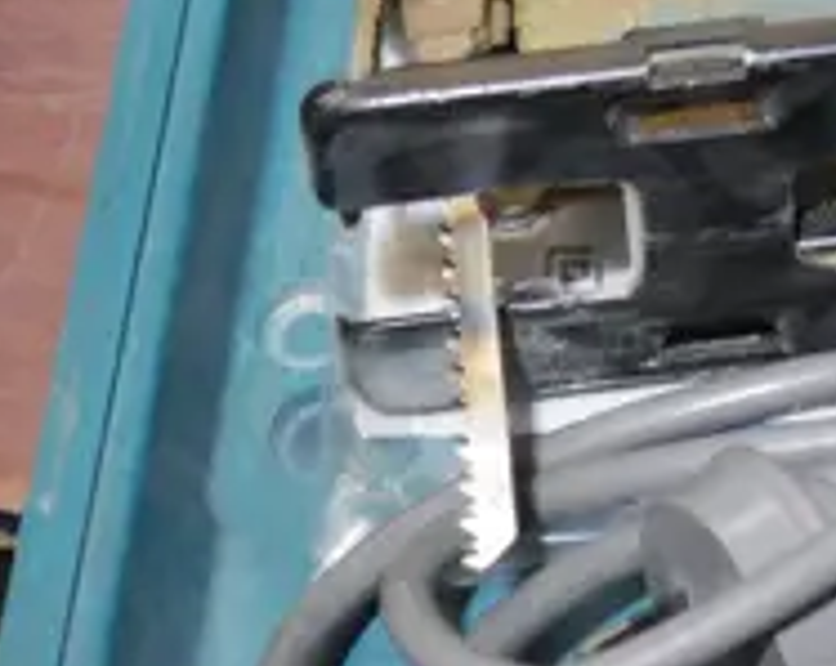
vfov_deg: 7.8
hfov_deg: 9.5
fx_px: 4768
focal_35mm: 193
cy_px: -436
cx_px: 1498
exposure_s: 1/60
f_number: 4
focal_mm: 18
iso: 320
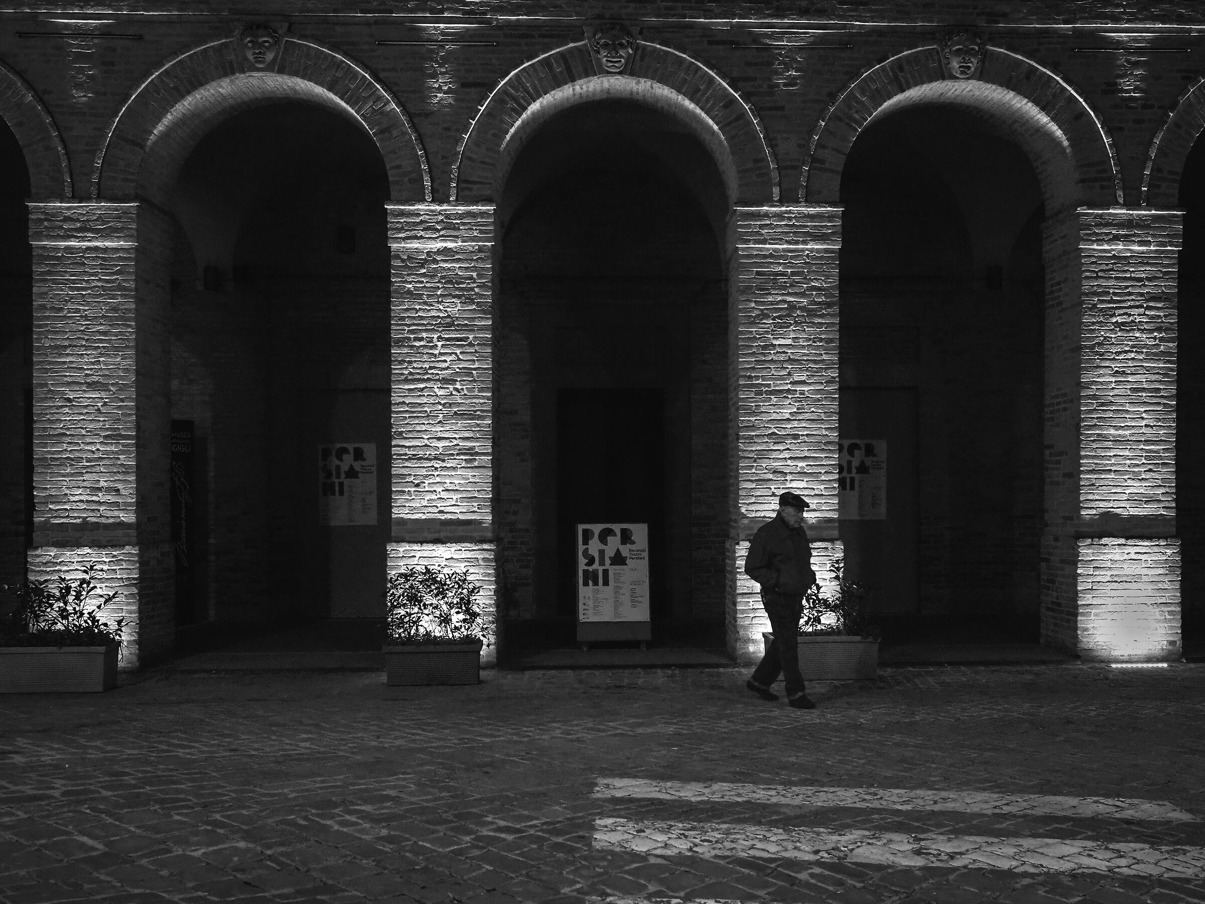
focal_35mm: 34
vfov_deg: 41.8
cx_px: 602
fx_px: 1184
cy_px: 452
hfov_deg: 54.0
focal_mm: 17
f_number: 4
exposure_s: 1/60
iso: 2500
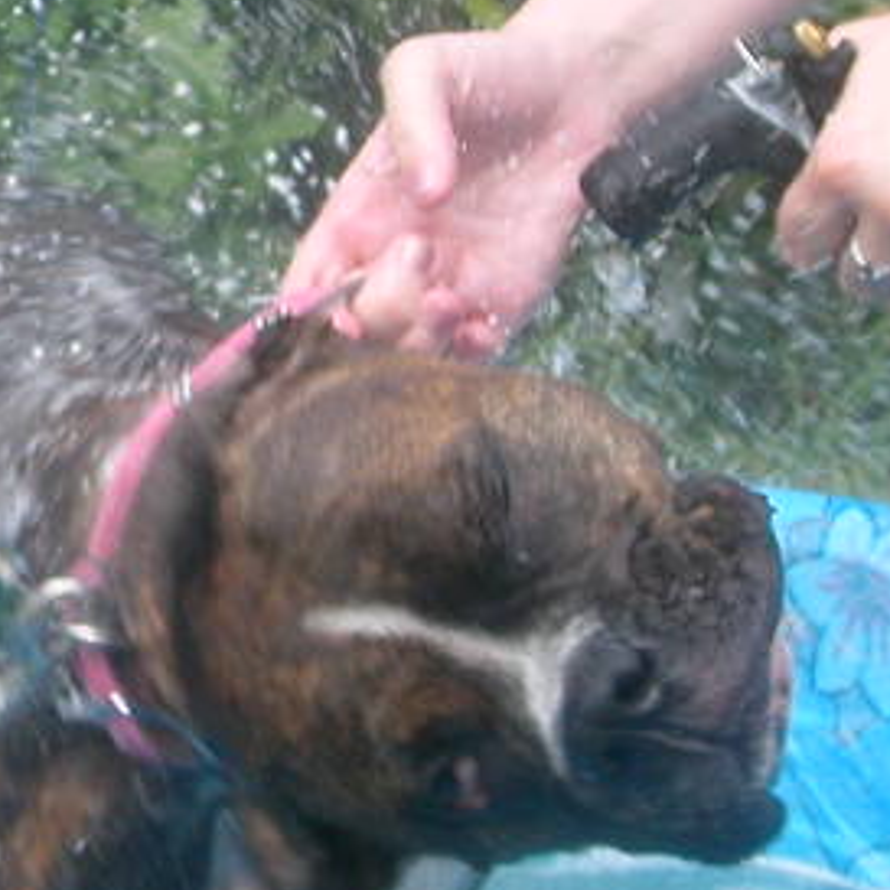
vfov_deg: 12.4
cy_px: 287
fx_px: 4101
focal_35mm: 141
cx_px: -68
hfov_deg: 12.2
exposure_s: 1/332
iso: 100
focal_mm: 10.4
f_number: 3.7
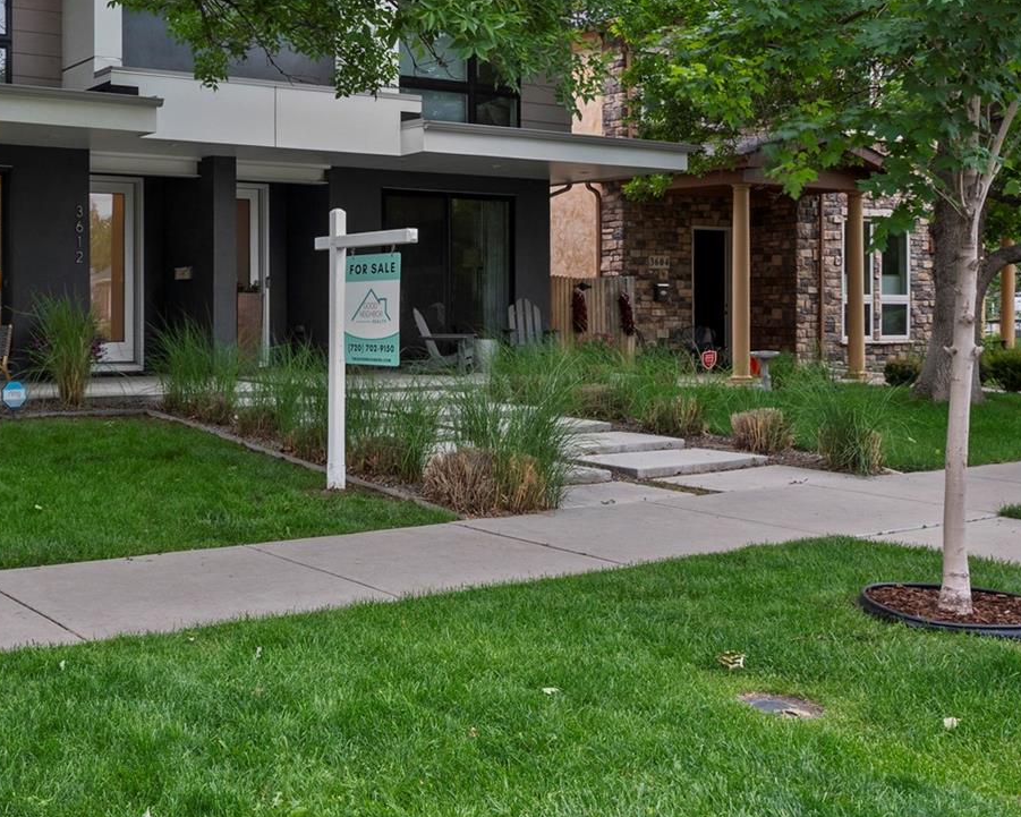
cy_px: 307
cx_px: 165
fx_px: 1209
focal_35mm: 40
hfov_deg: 43.1
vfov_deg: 37.1
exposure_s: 1/10
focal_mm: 16
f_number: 9
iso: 250
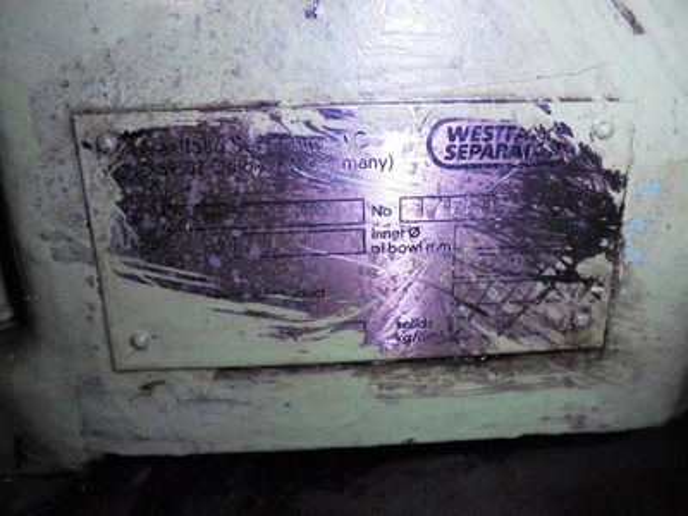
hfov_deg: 67.3
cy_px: 258
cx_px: 344
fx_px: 517
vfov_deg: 53.1
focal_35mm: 26
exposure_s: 1/30
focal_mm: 4.6
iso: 200
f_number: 11.5
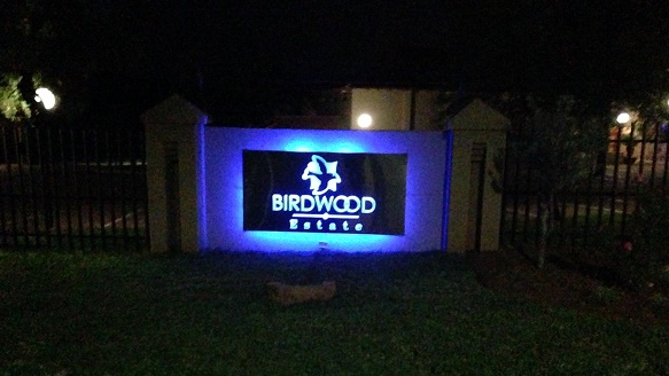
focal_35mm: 37
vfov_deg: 31.8
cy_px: 238
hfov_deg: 54.0
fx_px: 656
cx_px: 335
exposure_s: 1/15
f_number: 2.4
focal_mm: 4.12
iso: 3200
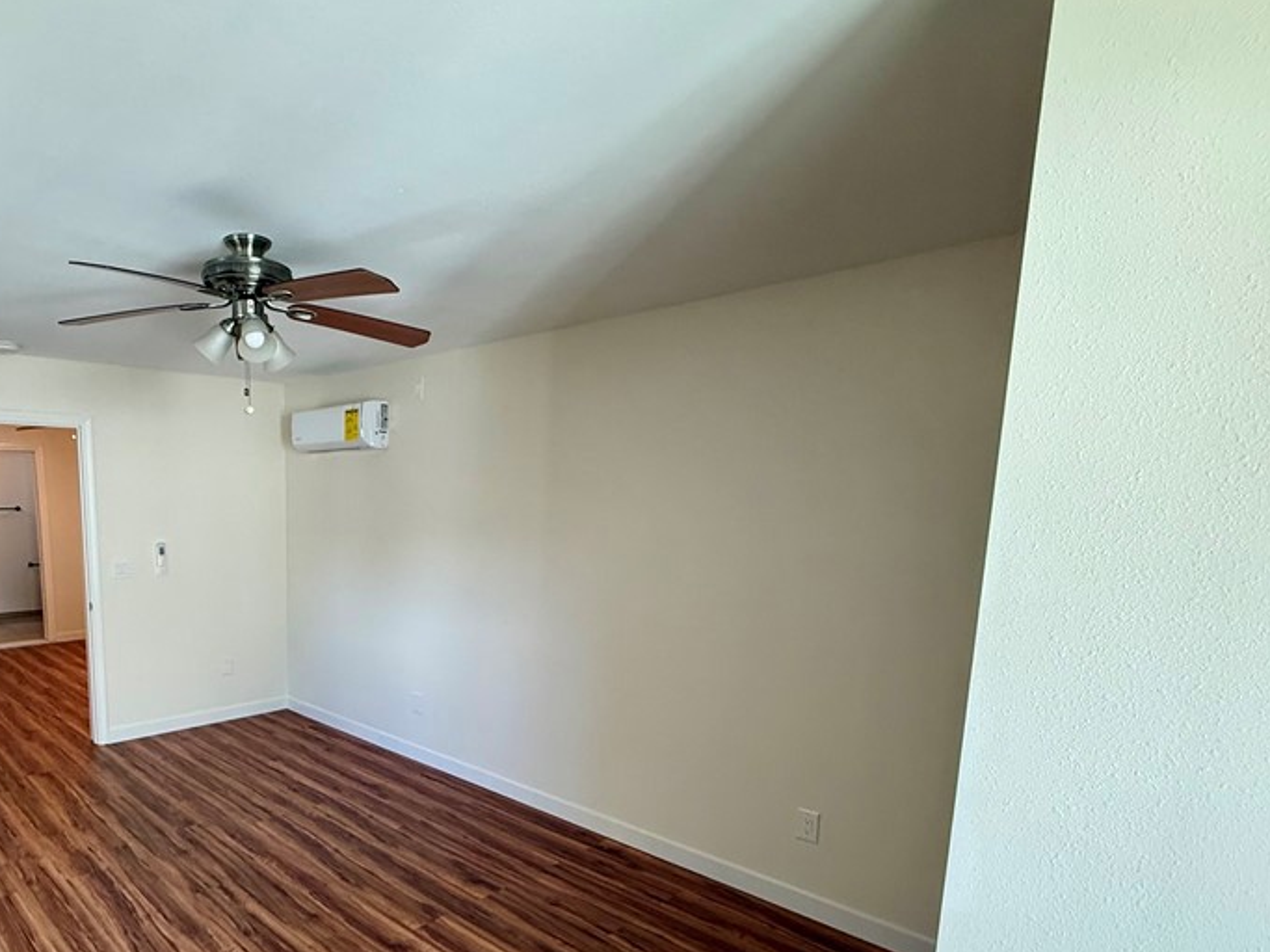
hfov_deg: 75.6
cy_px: 614
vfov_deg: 62.3
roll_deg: -0.5
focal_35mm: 21
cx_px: 389
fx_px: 770
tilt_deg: -10.8
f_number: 2.2
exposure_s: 1/120
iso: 250
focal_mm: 2.22
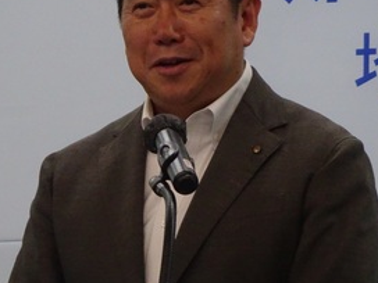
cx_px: 133
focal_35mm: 520
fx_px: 5678
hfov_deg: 3.8
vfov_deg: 2.9
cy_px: 119
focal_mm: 39.66
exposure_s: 1/60
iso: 800
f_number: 6.3
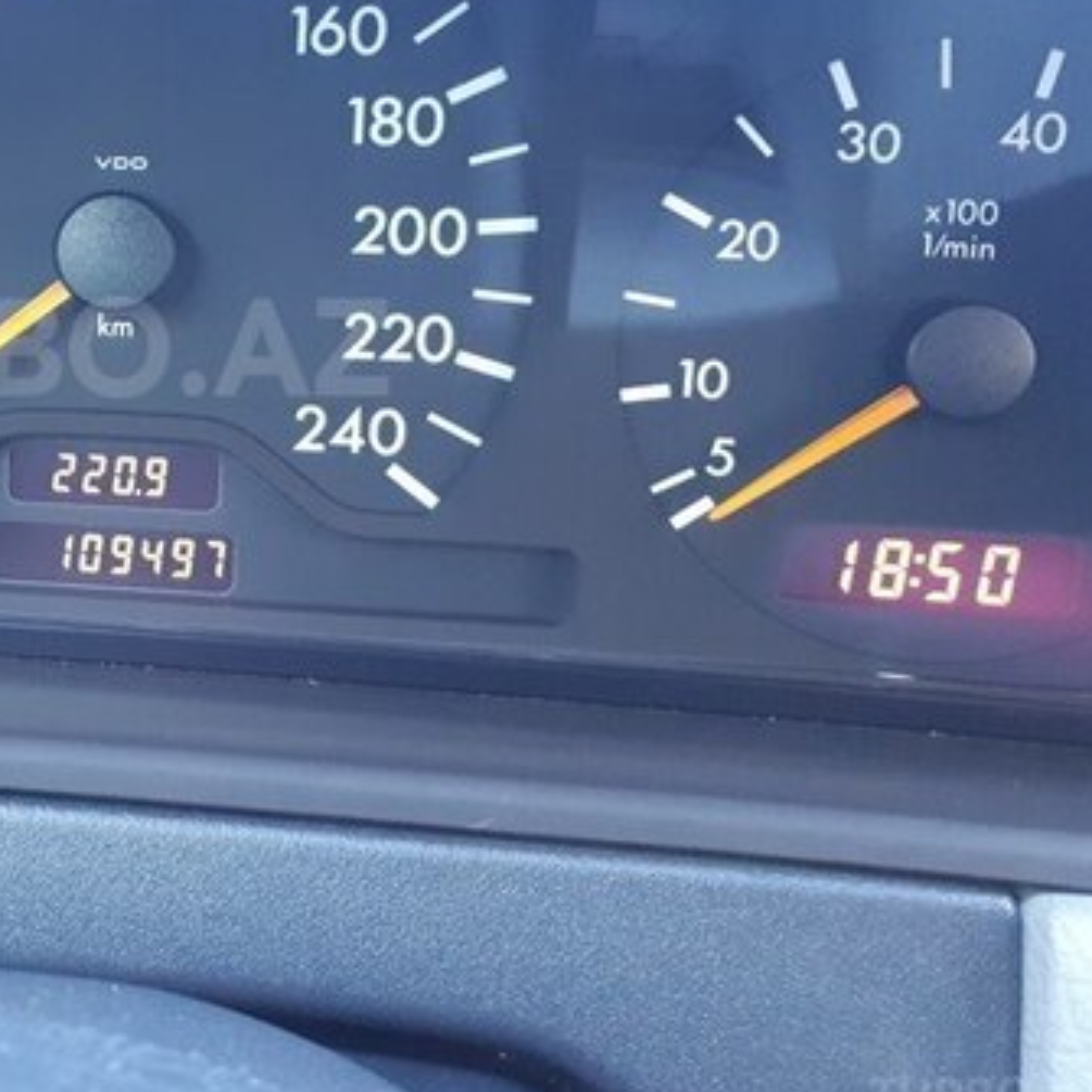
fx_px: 1677
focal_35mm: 47
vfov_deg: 35.6
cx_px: 55
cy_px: 347
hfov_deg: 33.6
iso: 500
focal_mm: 3.6
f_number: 1.9
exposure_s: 1/17
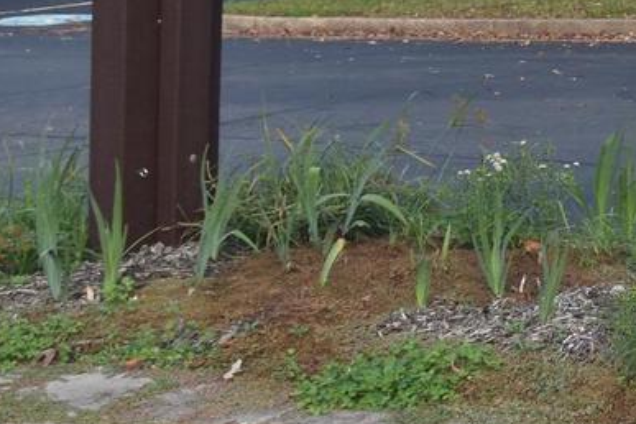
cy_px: -187
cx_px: 1126
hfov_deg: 13.7
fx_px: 2367
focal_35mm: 134
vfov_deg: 10.0
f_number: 8
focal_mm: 24
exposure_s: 1/250
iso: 400
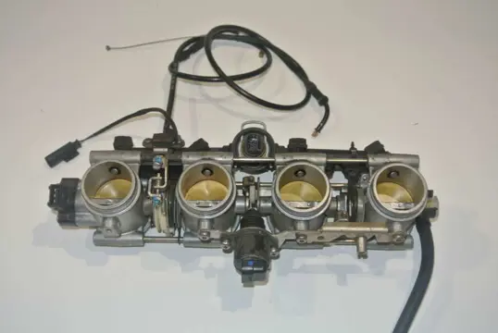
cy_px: 166
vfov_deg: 29.9
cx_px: 249
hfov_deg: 43.6
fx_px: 623
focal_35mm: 45
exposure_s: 1/60
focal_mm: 16.9
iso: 200
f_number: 4.5
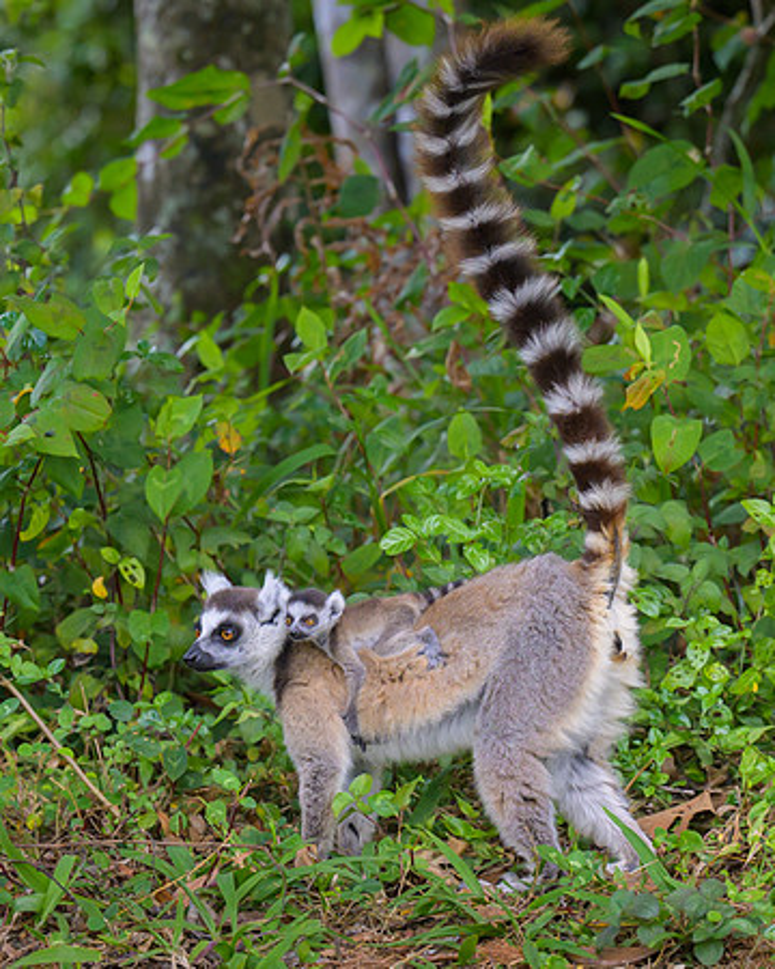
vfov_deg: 9.8
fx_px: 5636
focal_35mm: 197
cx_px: 98
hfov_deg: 7.8
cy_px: 669
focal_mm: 101
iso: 800
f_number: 4
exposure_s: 1/1600
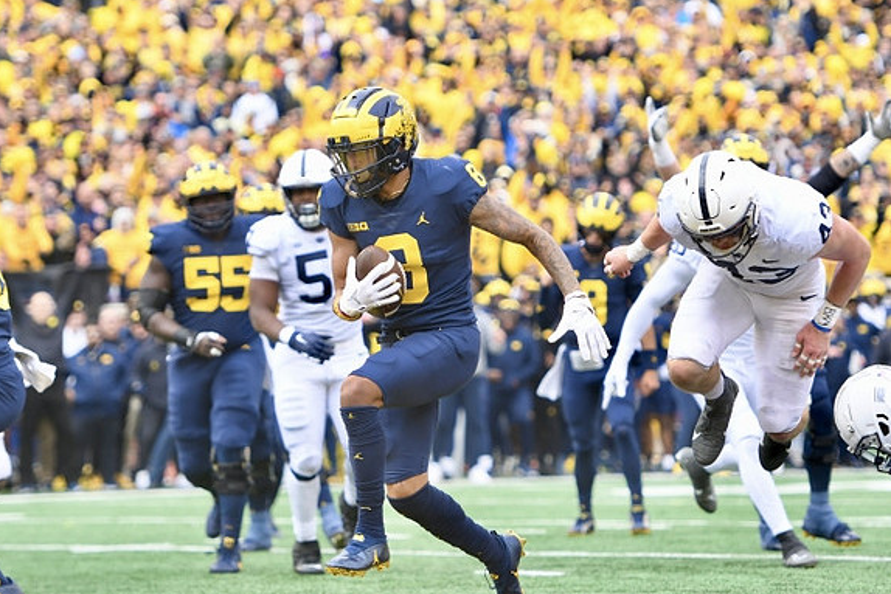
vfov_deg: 6.7
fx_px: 5050
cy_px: 296
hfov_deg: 10.1
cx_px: 442
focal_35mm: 204
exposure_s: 1/1250
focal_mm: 135
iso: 400
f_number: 2.8
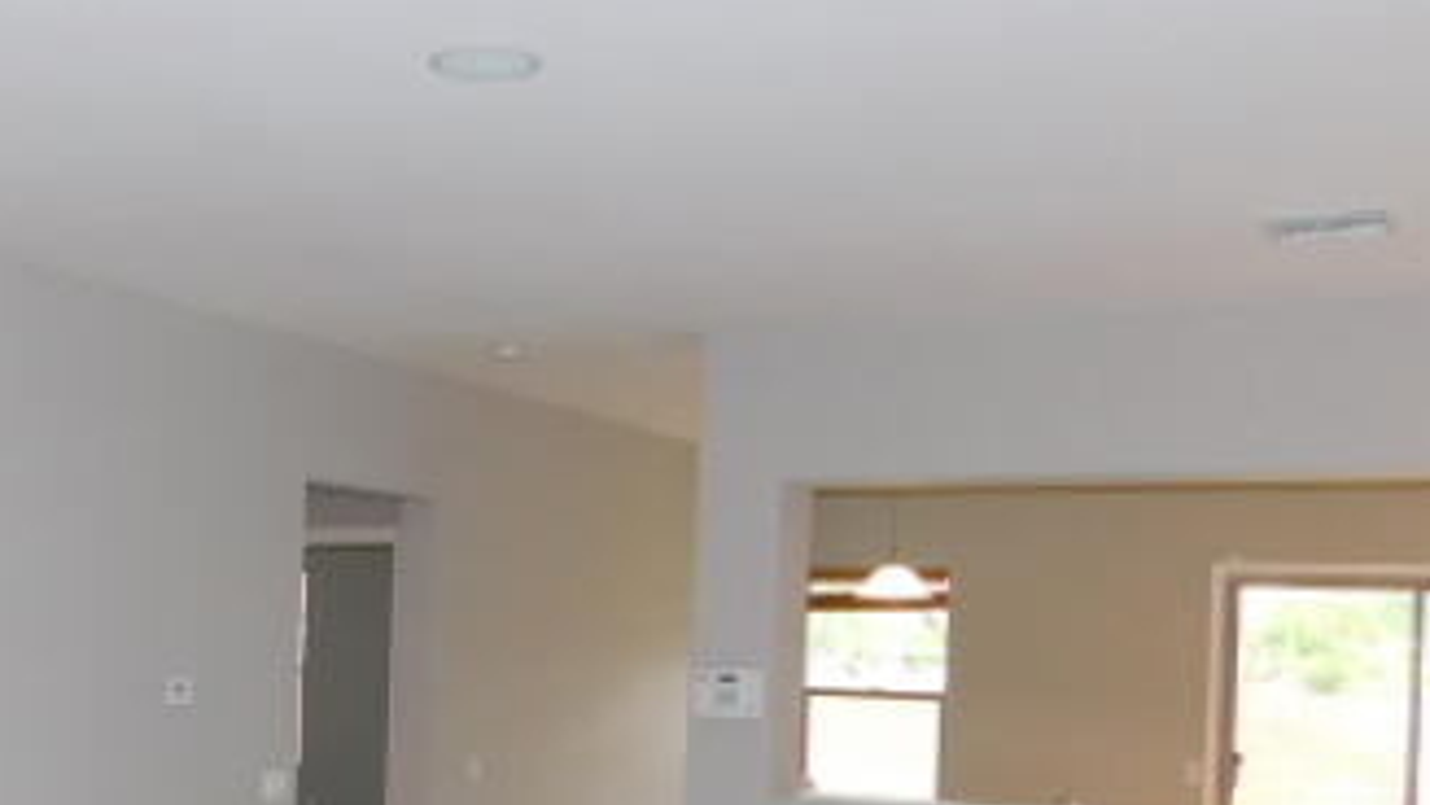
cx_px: 267
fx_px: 1858
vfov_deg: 23.9
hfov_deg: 40.2
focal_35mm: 49
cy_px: 682
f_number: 3
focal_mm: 4
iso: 250
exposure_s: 1/30
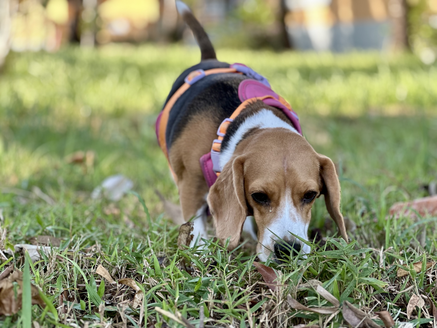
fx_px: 972
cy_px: 164
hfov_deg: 25.3
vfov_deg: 19.1
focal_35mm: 77
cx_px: 218
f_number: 2.8
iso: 40
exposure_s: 1/121
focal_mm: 9
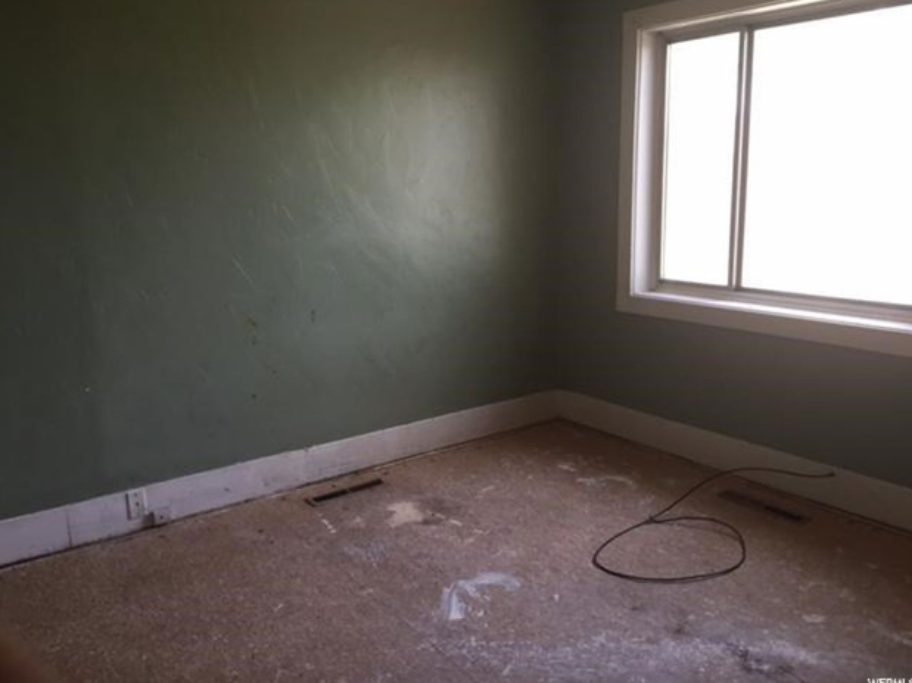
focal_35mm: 30
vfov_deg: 46.8
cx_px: 443
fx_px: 790
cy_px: 336
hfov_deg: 60.0
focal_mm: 4.15
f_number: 2.2
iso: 32
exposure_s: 1/30
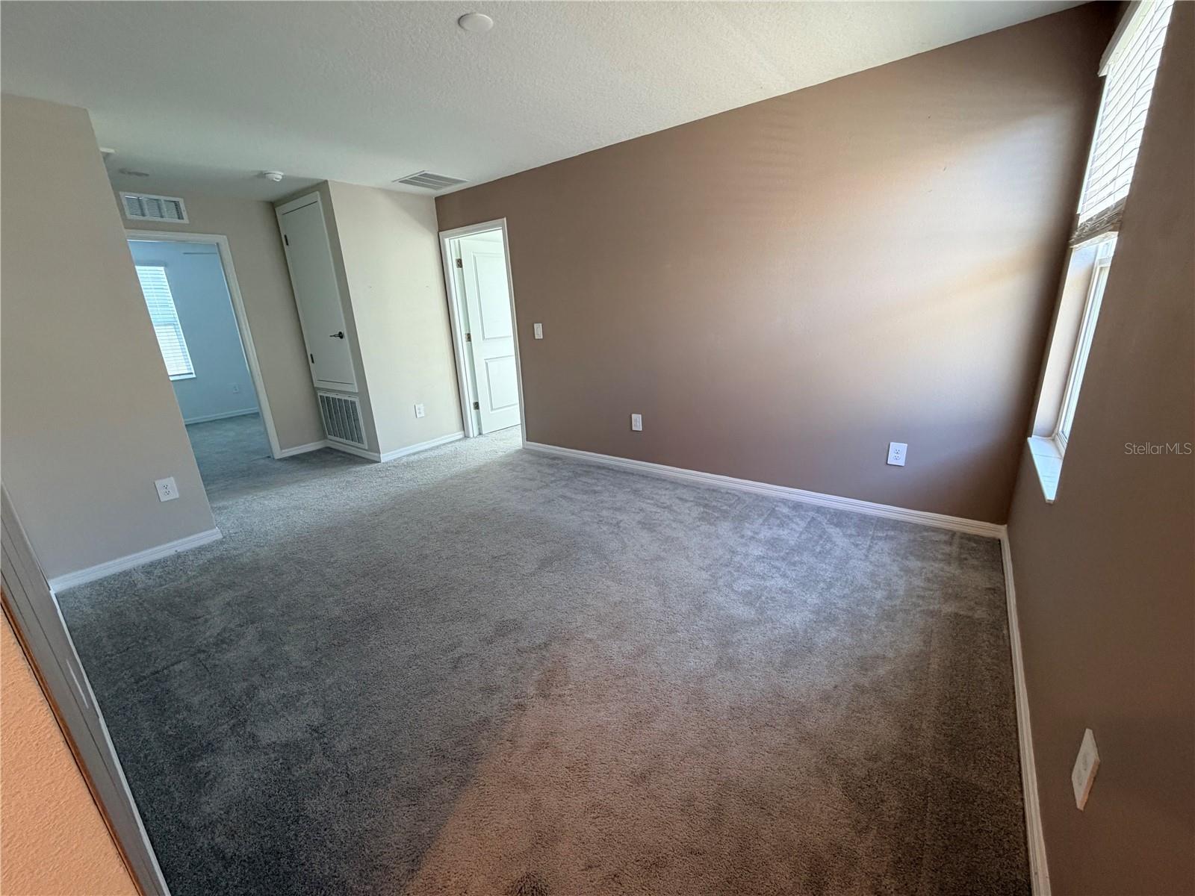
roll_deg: +3.9
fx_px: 483
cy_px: 448
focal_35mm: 14
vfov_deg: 85.7
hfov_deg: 102.1
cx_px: 598
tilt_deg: -16.1
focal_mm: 2.22
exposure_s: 1/60
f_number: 2.2
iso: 200
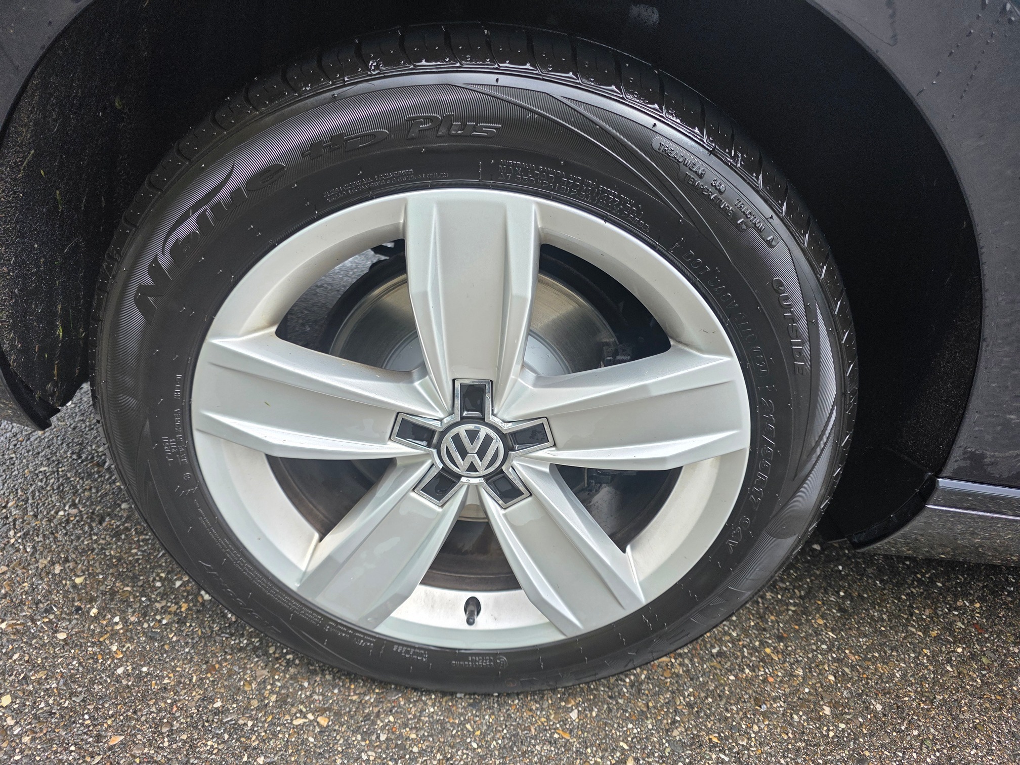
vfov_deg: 58.9
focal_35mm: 23
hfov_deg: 73.9
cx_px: 510
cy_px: 382
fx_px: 678
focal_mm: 6.3
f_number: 1.7
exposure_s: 1/359
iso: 40
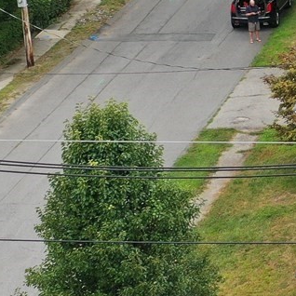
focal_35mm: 153
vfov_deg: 11.4
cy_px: 112
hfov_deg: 10.6
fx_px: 1480
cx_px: 561
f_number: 3.5
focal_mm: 10.26
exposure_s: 1/60
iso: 100
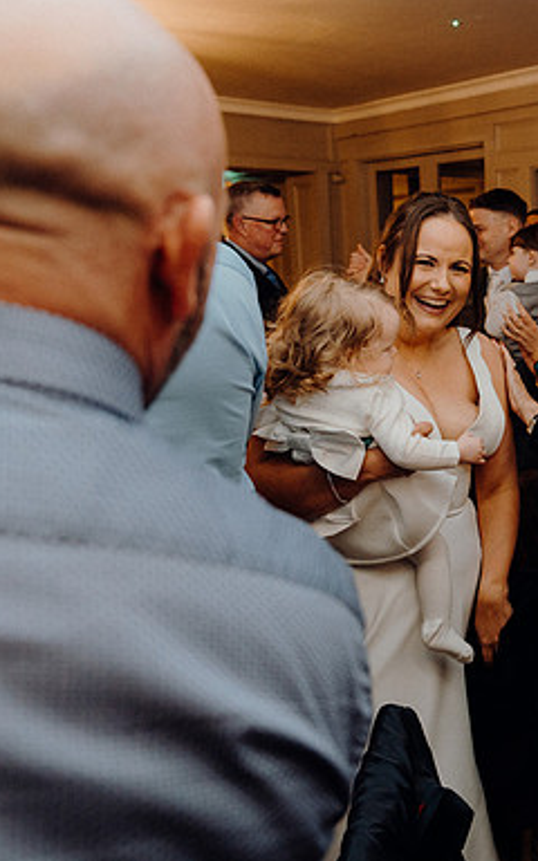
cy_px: 432
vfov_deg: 49.3
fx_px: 938
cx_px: 516
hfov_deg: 30.2
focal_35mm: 40
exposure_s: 1/160
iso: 2500
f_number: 3.5
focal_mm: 26
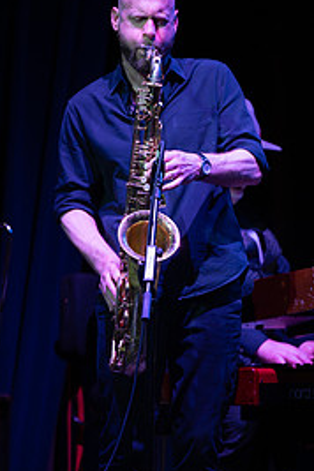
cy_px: 300
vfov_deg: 6.1
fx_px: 4409
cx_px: 152
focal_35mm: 337
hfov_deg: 4.1
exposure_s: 1/250
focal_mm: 200
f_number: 2.8
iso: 5000
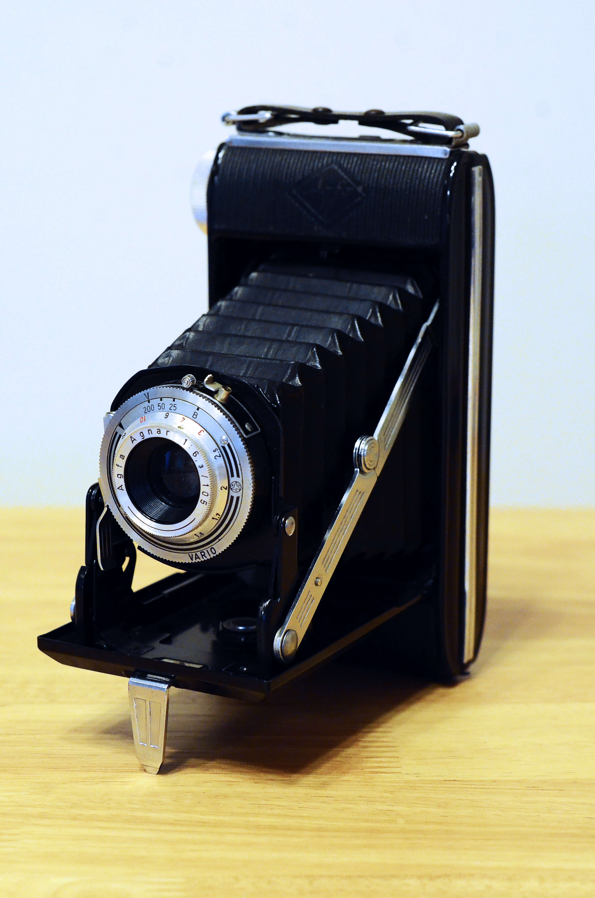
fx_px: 1868
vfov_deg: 27.0
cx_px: 298
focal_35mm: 75
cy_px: 449
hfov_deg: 18.1
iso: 2800
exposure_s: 1/80
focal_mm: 50
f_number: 5.6
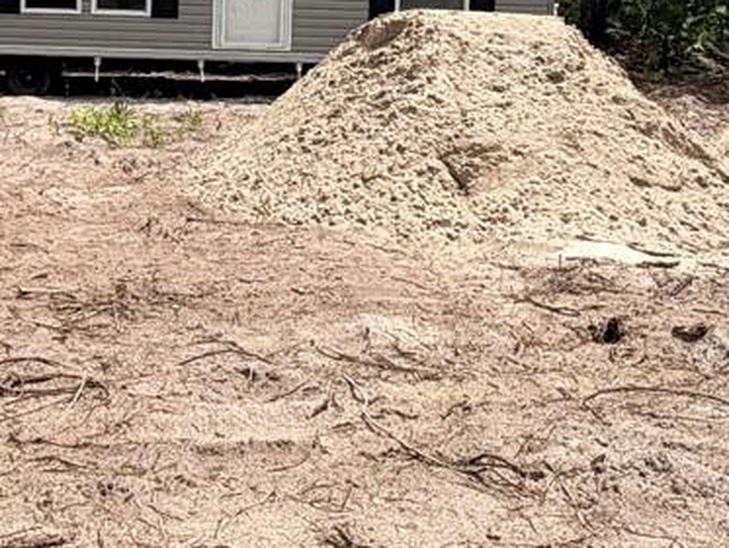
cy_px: 51
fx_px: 1264
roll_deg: -2.4
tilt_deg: -2.2
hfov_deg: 32.1
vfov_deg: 23.7
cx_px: 297
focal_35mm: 60
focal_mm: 2.22
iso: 20
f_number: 2.2
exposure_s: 1/942
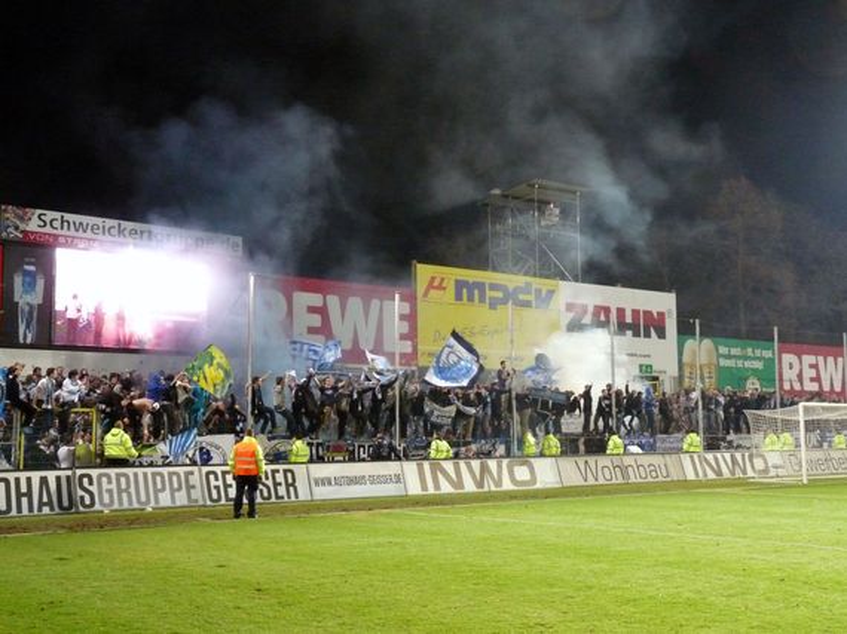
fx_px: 1101
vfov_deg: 32.2
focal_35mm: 45
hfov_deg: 42.1
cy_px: 317
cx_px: 424
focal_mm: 8
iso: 800
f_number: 3
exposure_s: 1/40
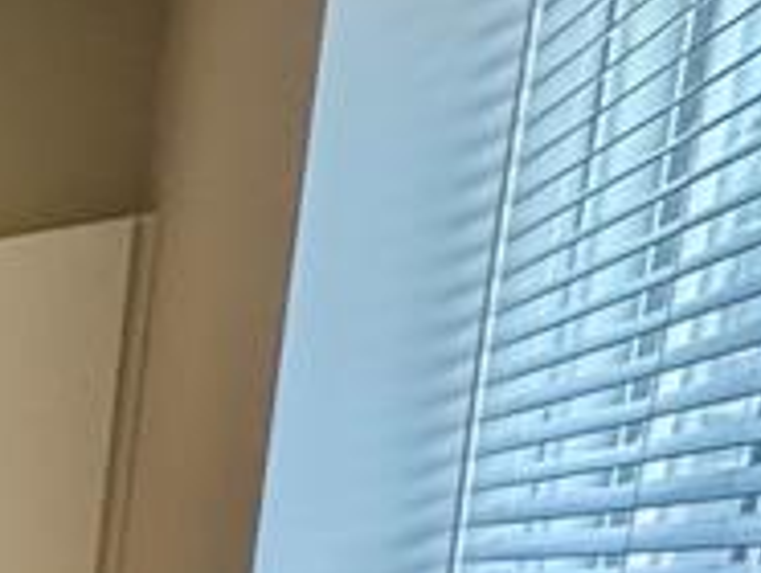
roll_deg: +4.3
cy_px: 1089
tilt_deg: -13.6
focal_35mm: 77
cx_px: -1289
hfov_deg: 13.2
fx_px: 1695
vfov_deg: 15.8
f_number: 2.2
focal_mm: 2.22
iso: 320
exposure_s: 1/120
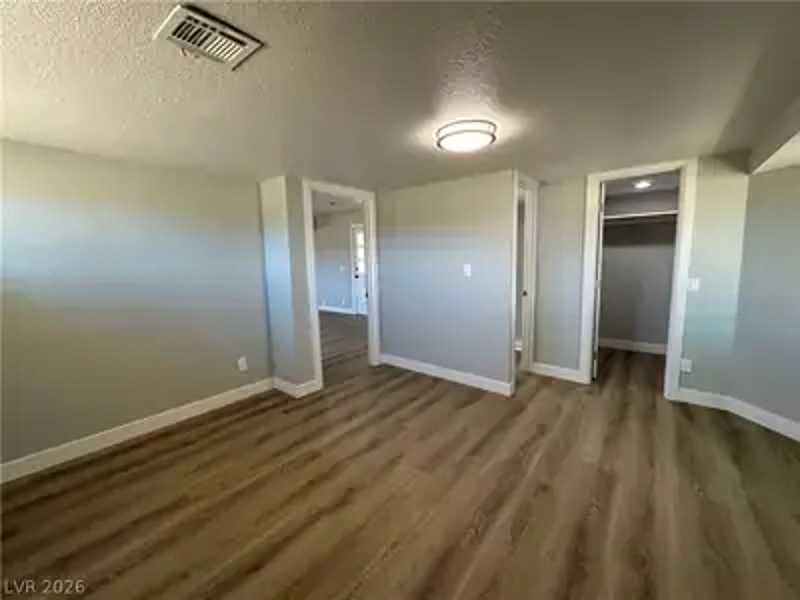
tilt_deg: -6.8
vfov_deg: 85.7
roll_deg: +1.6
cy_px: 300
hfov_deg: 102.1
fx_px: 324
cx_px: 400
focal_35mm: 14
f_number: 2.2
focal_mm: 2.22
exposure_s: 1/120
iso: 160
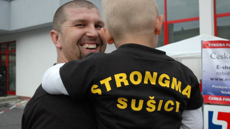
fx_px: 241
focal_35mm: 40
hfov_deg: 51.0
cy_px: 62
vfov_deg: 30.1
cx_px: 116
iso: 500
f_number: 8
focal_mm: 25
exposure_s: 1/250
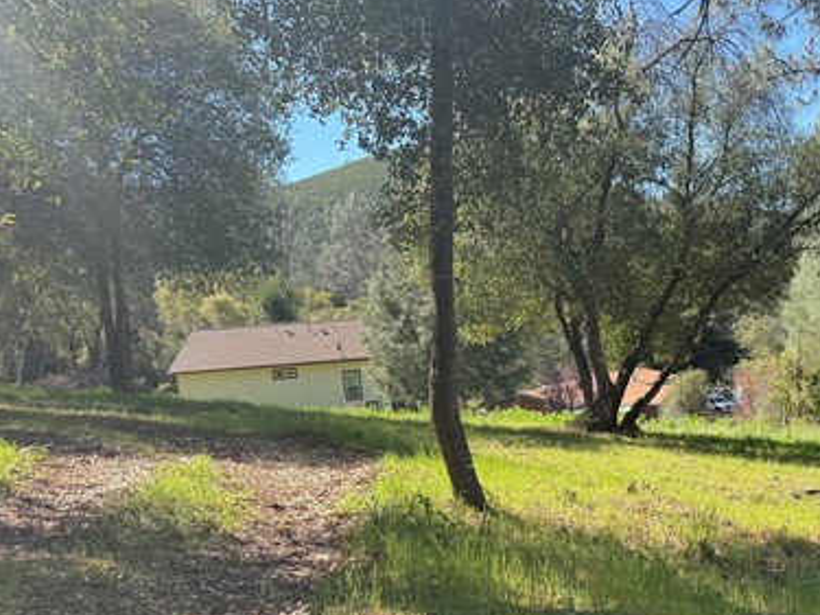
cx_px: 610
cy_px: 455
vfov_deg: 34.4
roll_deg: +4.3
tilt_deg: -9.8
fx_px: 971
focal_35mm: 41
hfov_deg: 44.3
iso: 100
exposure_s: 1/1618
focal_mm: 6.76
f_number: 1.78
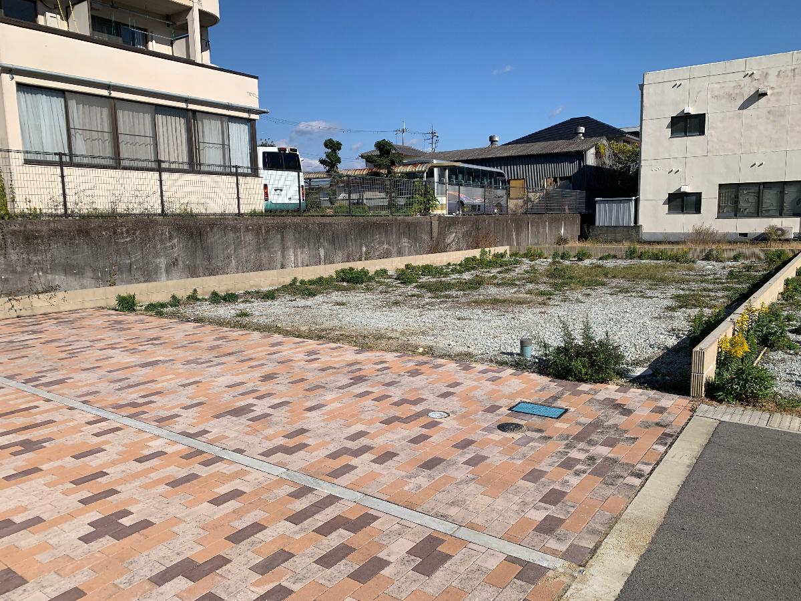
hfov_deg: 67.3
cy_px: 300
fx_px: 602
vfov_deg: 53.1
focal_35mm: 26
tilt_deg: -8.1
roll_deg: +1.2
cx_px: 400
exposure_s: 1/3788
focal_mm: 4.25
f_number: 1.8
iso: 25
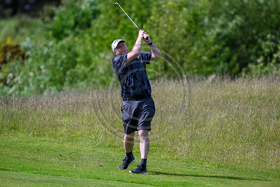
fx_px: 3112
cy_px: 94
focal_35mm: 400
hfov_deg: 5.2
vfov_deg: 3.4
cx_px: 140
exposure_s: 1/4000
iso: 500
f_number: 4
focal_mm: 400
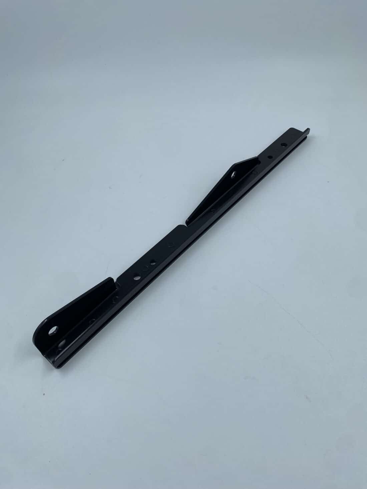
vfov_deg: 67.3
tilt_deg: -50.4
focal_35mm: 26
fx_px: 368
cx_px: 184
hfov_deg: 53.1
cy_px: 244
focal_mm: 4.25
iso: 32
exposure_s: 1/884
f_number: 1.8
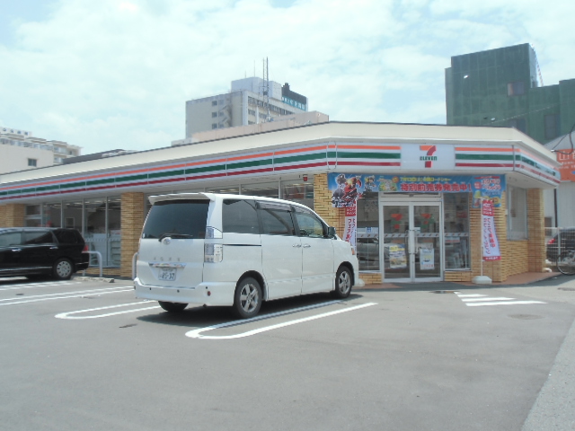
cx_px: 288
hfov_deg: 55.4
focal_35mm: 33
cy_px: 216
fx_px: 548
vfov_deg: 42.9
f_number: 3.7
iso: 64
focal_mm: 5.93
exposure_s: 1/500
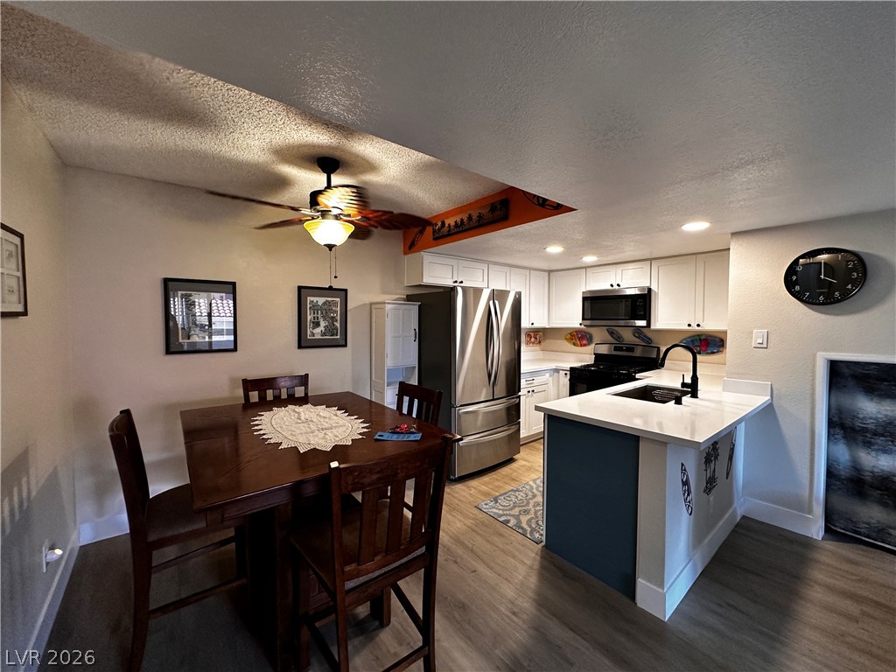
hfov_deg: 102.1
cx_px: 448
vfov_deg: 85.7
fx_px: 362
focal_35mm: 14
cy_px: 336
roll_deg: +0.0
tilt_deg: -2.3
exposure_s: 1/60
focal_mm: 2.22
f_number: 2.2
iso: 200
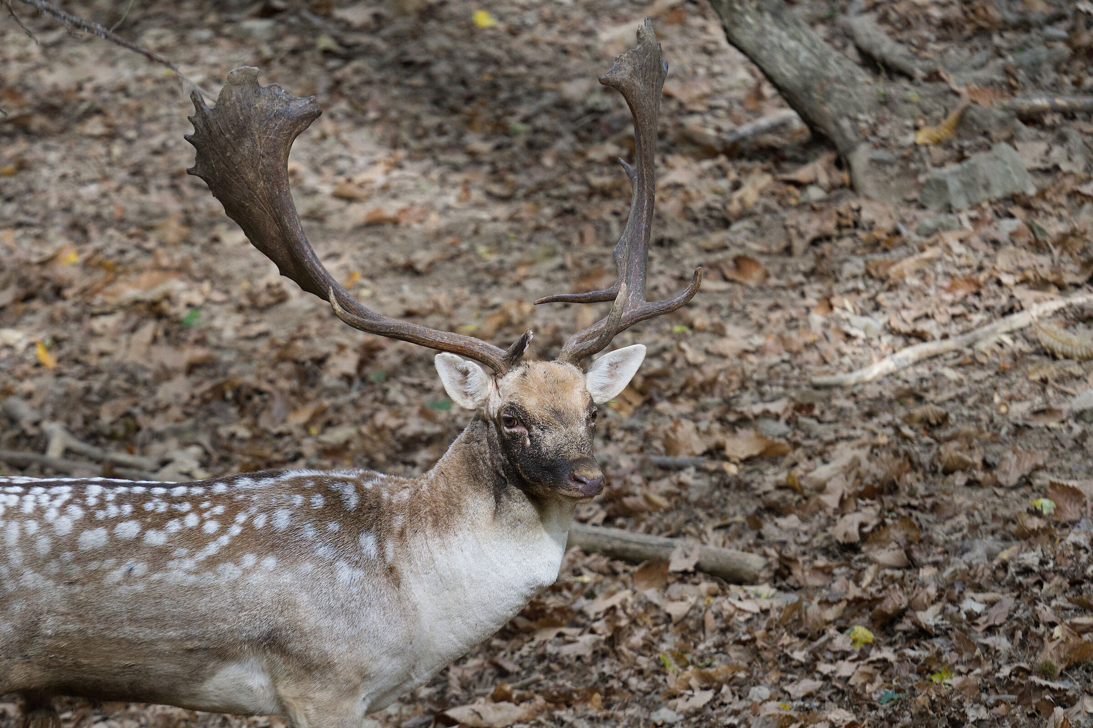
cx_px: 546
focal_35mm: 750
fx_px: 22760
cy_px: 364
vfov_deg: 1.8
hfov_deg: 2.8
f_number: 5.6
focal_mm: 500
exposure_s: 1/500
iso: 800
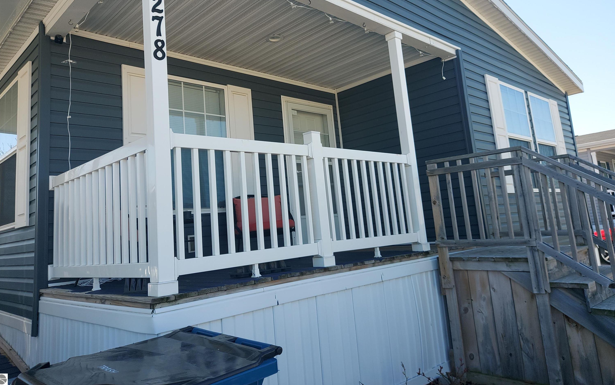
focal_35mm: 27
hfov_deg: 68.4
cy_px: 150
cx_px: 308
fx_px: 453
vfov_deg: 45.7
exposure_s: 1/532
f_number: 2
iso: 50
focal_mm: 4.6
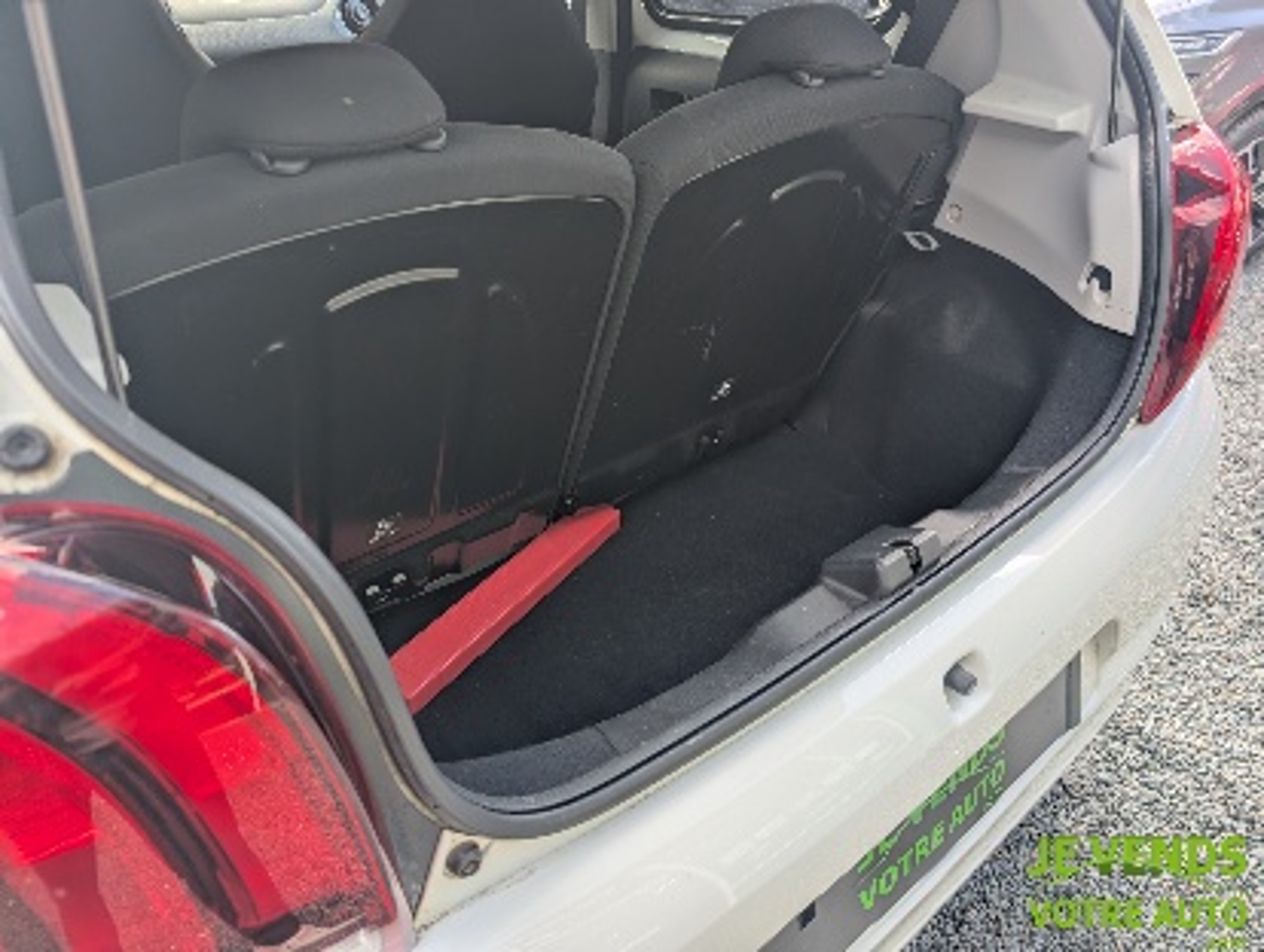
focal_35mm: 24
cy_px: 476
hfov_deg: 71.5
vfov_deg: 57.0
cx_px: 632
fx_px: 878
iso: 20
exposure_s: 1/127
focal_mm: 6.9
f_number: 1.68
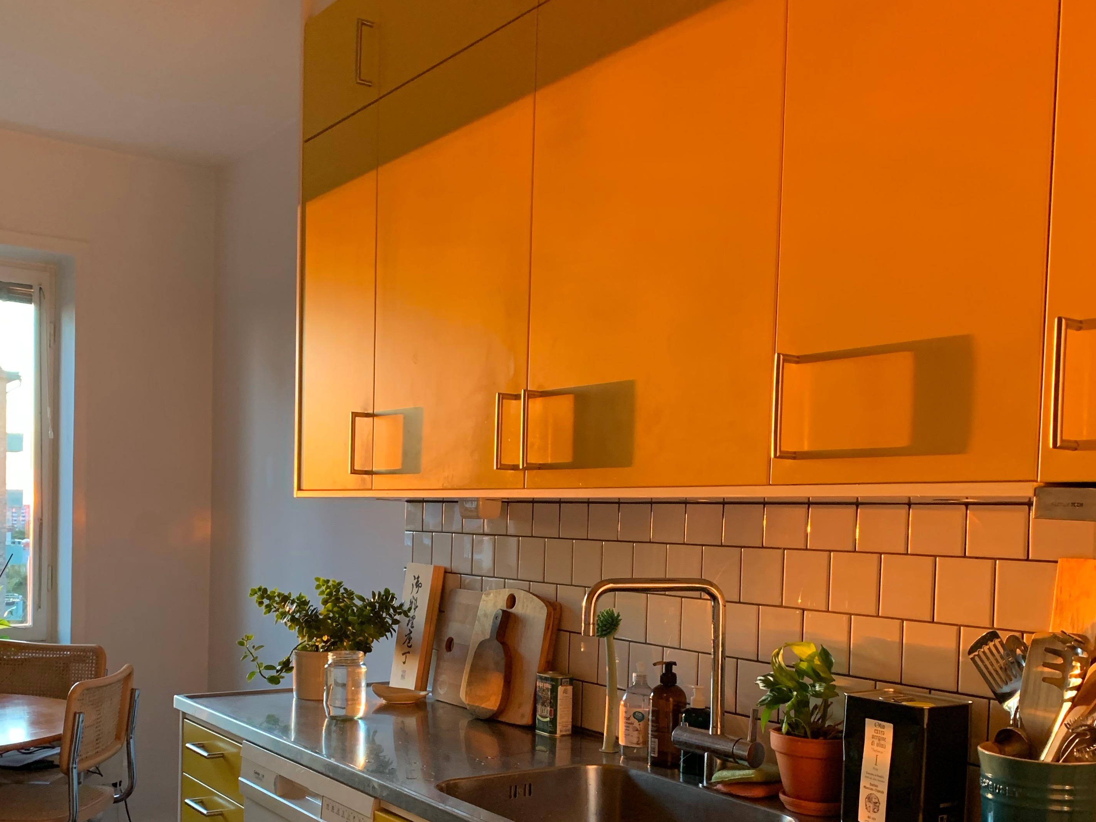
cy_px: 576
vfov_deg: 38.0
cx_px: 516
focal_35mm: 37
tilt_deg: -0.5
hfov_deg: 50.1
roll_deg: -1.8
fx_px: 1172
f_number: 1.8
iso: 400
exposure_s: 1/52
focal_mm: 4.25
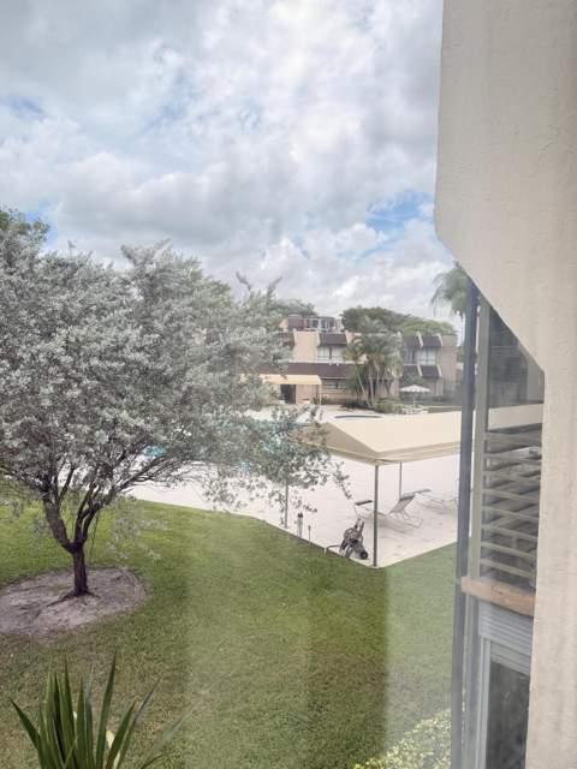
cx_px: 288
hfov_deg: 56.8
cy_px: 384
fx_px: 533
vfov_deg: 71.6
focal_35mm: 24
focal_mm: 6.76
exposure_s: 1/1250
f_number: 1.78
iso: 100
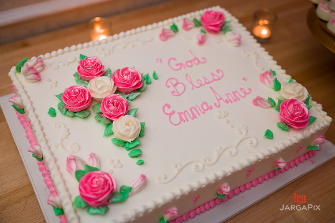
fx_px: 353
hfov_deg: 50.7
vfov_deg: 35.0
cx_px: 168
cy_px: 112
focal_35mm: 38
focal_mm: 38
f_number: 3.2
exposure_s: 1/200
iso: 640
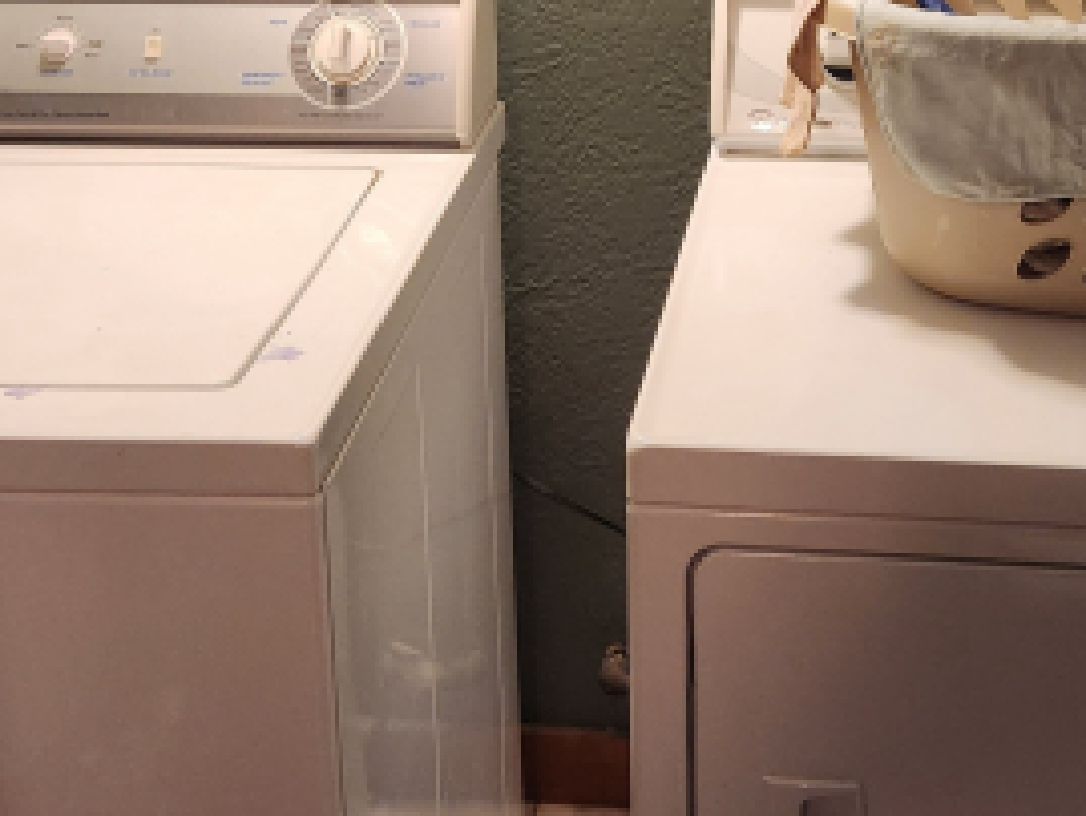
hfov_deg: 33.4
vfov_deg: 24.4
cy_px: -24
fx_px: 1789
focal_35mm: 57
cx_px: 745
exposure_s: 1/120
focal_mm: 5.4
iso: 640
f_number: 1.8
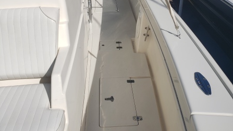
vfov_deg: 29.6
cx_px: 116
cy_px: 8
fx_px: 235
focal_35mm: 38
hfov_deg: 52.8
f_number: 2.4
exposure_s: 1/3399
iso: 50
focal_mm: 4.3
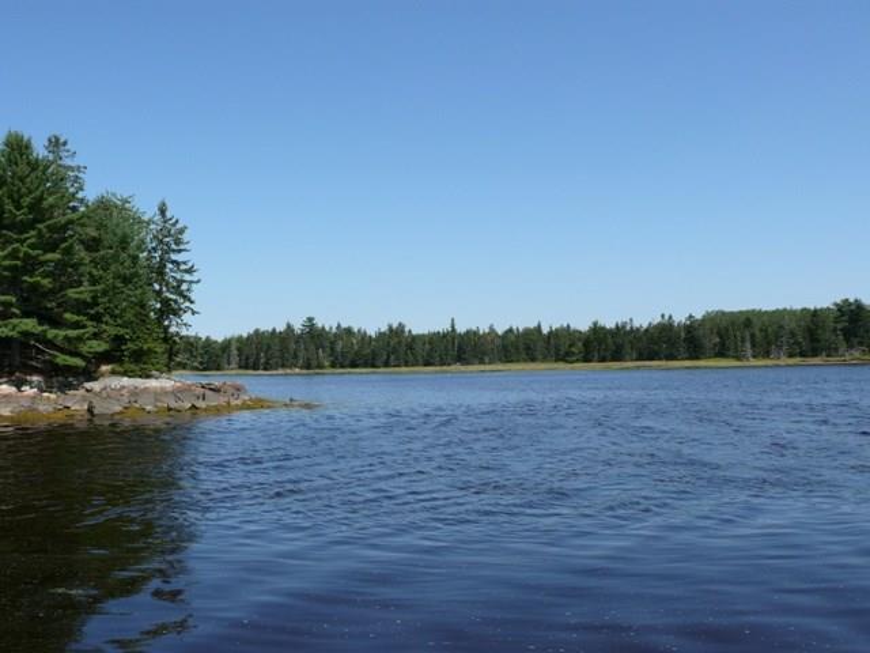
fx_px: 880
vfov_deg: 40.7
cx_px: 435
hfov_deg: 52.6
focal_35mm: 35
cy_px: 326
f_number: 6.3
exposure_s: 1/400
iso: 100
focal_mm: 7.4
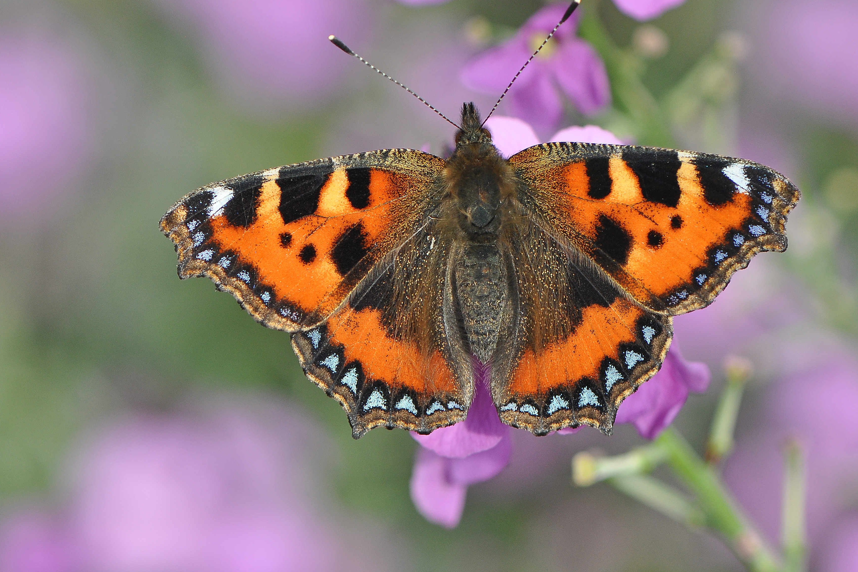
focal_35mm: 198
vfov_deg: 7.0
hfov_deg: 10.4
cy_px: 224
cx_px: 439
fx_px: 4710
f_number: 5.6
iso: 400
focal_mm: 105
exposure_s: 1/500
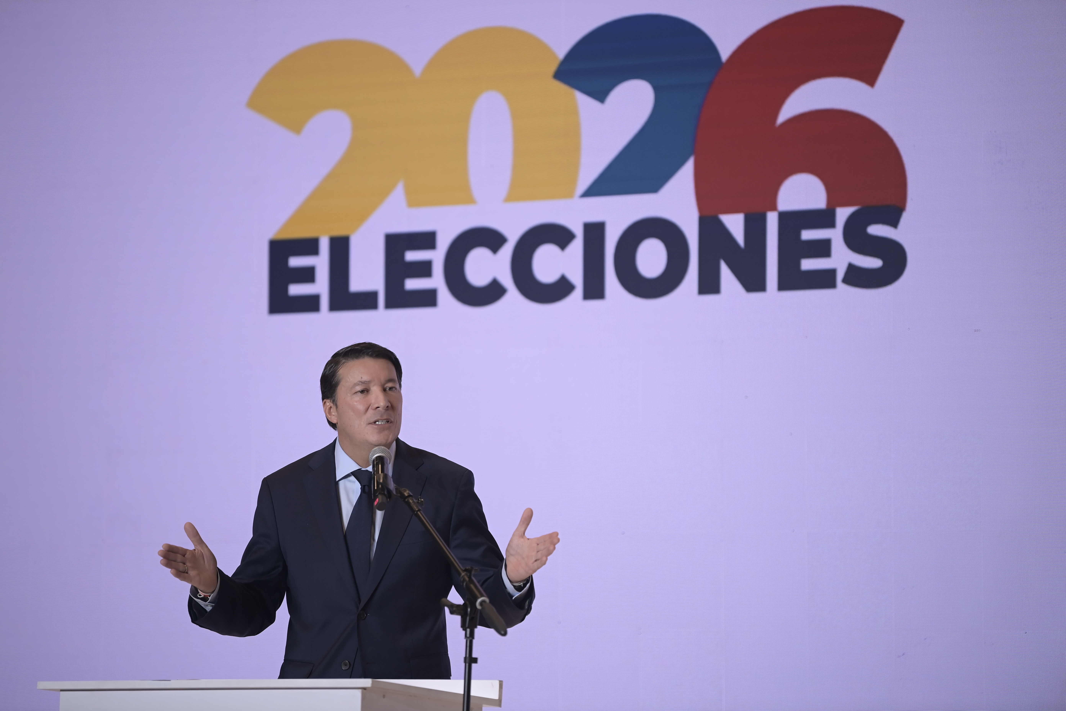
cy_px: 356
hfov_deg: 11.4
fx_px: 5330
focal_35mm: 180
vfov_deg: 7.6
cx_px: 533
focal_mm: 180
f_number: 2.8
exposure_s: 1/400
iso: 1000
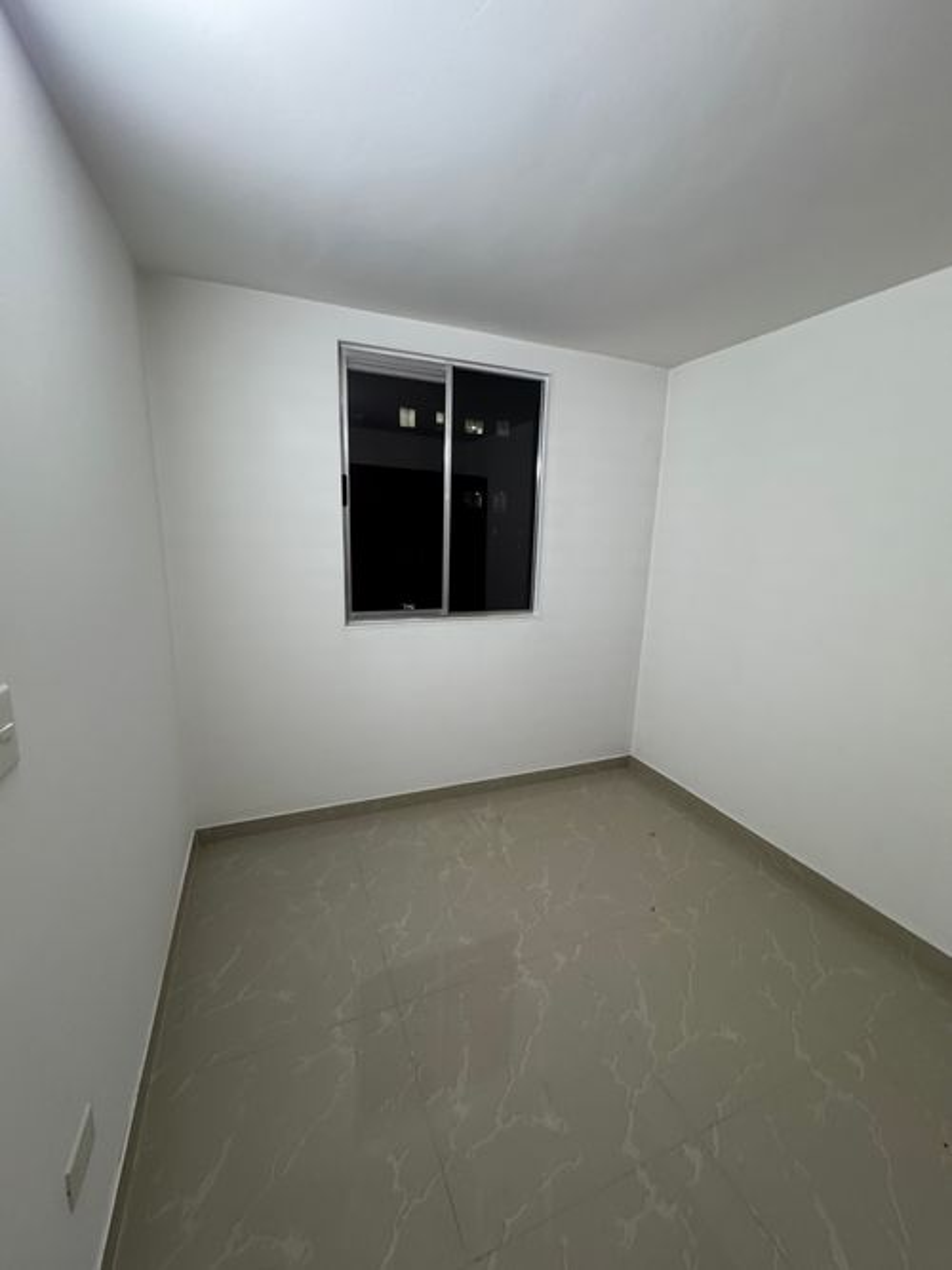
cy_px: 635
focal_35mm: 14
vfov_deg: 102.1
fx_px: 514
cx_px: 476
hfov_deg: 85.7
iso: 250
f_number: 2.2
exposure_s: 1/60
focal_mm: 2.22
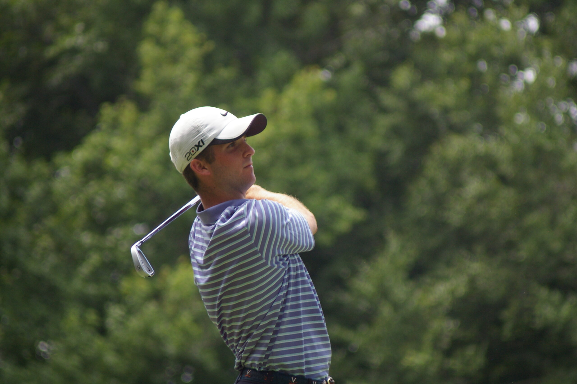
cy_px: 192
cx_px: 288
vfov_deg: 4.4
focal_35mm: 315
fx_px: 5044
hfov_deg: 6.5
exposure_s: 1/350
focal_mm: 210
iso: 400
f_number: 6.7
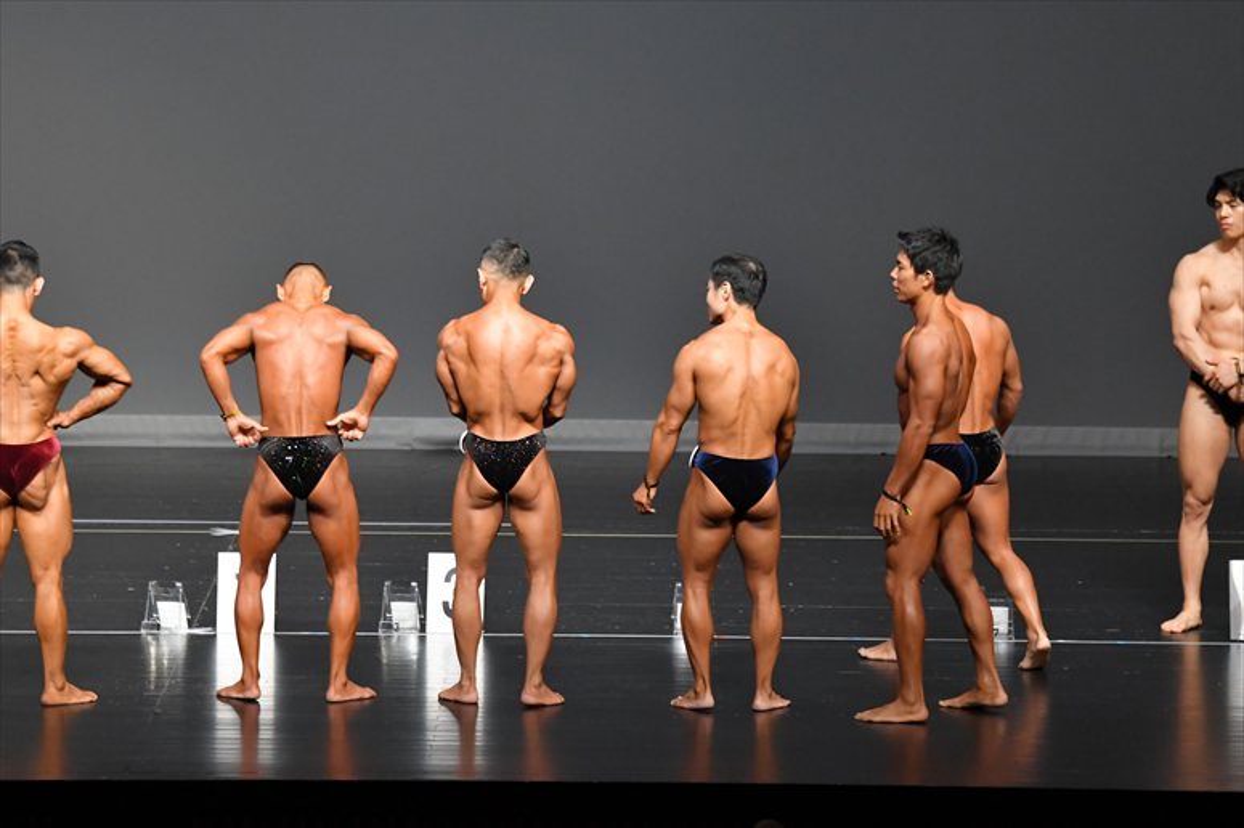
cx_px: 622
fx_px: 6977
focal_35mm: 202
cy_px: 414
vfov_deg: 6.8
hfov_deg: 10.2
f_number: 5.6
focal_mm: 135
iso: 4000
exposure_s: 1/400
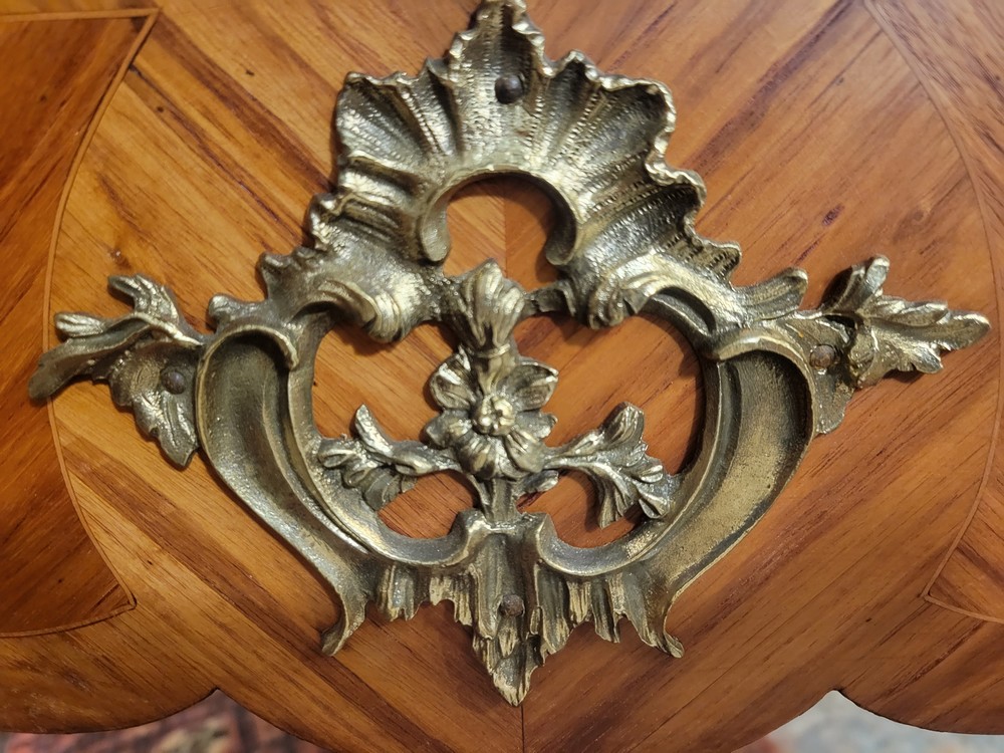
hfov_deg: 67.3
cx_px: 502
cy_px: 376
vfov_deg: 53.1
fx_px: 754
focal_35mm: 26
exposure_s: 1/33.3
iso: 640
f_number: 1.8
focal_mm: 5.4
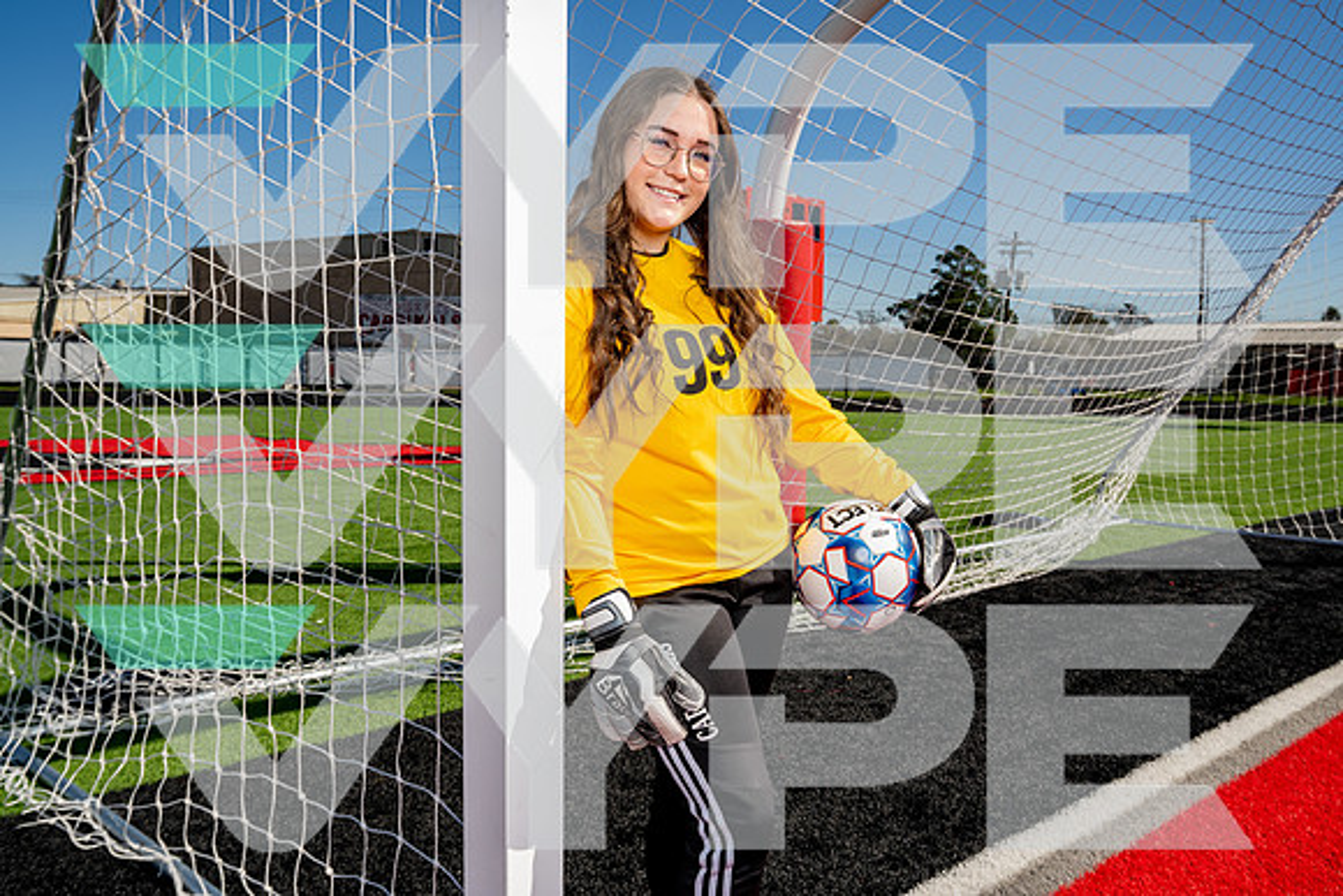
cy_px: 448
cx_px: 672
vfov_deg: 41.1
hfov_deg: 58.7
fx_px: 1194
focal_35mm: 32
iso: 100
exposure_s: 1/250
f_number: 7.1
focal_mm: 32
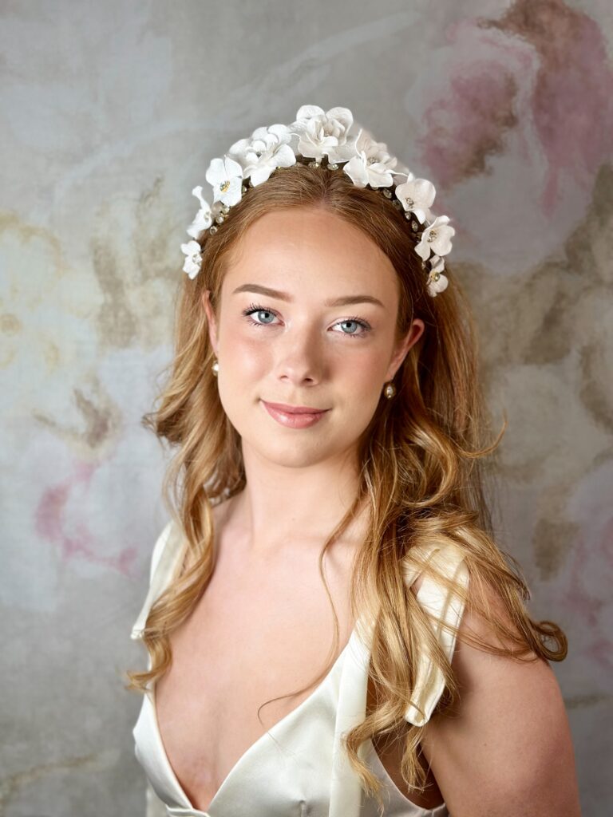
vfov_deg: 39.7
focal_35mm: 48
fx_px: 1133
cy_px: 408
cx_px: 306
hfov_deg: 30.3
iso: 80
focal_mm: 6.86
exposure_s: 1/320
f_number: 1.8
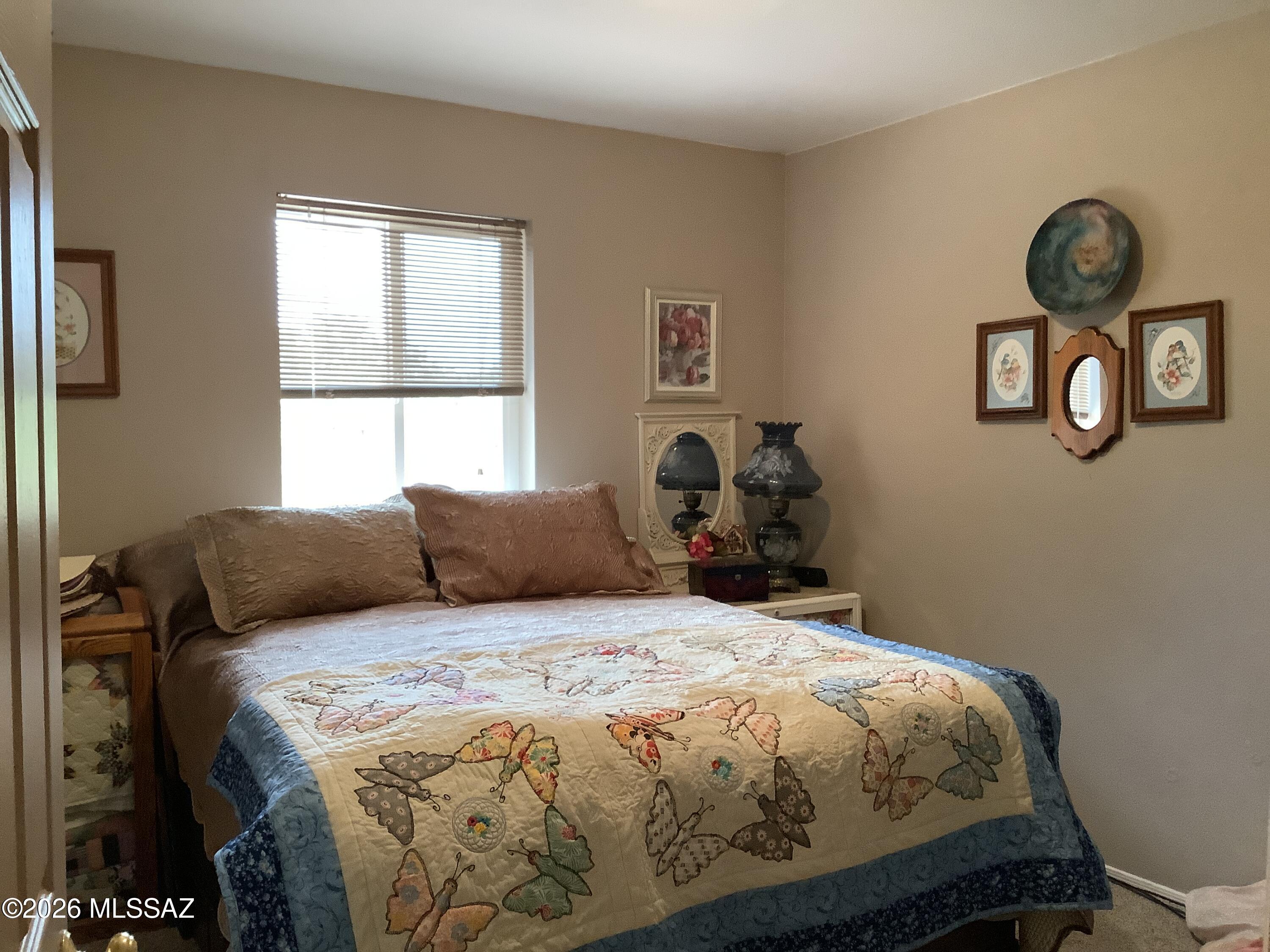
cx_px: 635
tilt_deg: -3.9
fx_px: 1137
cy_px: 476
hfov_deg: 58.4
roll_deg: +0.0
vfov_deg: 45.4
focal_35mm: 31
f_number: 2.4
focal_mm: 3.3
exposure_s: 1/60
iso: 320
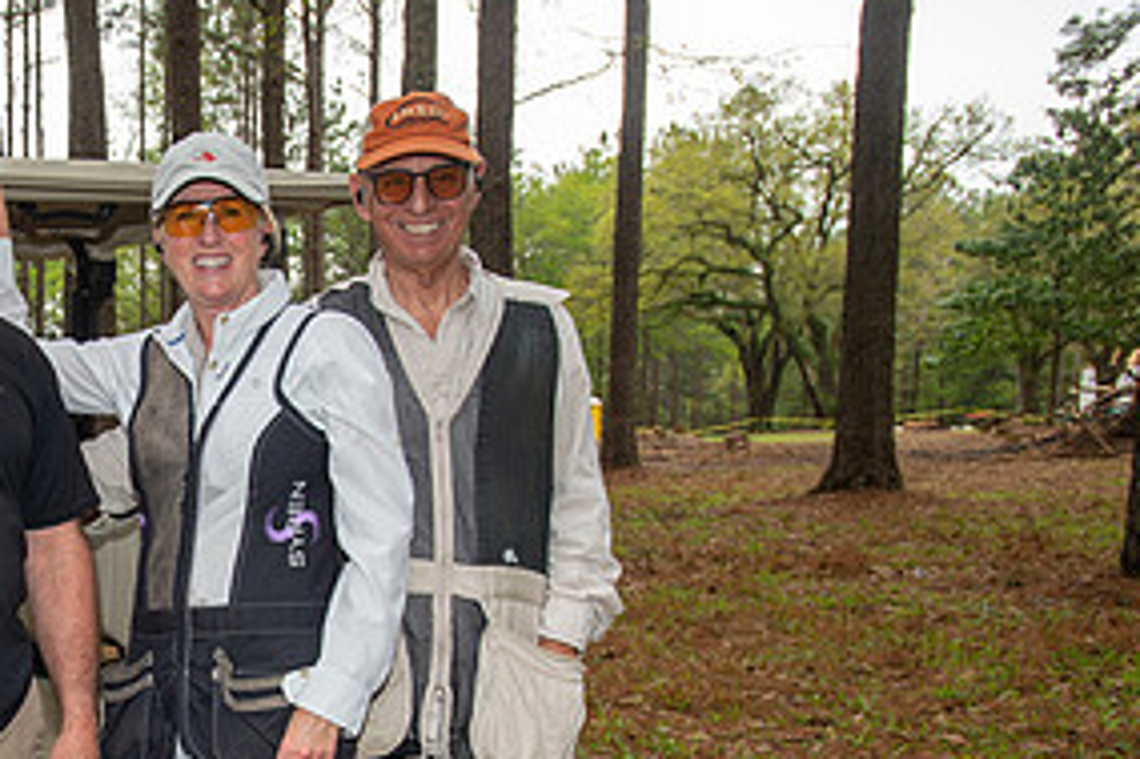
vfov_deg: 28.7
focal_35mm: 45
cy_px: 683
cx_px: 24
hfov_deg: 39.1
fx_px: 1424
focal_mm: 22
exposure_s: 1/125
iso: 125
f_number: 5
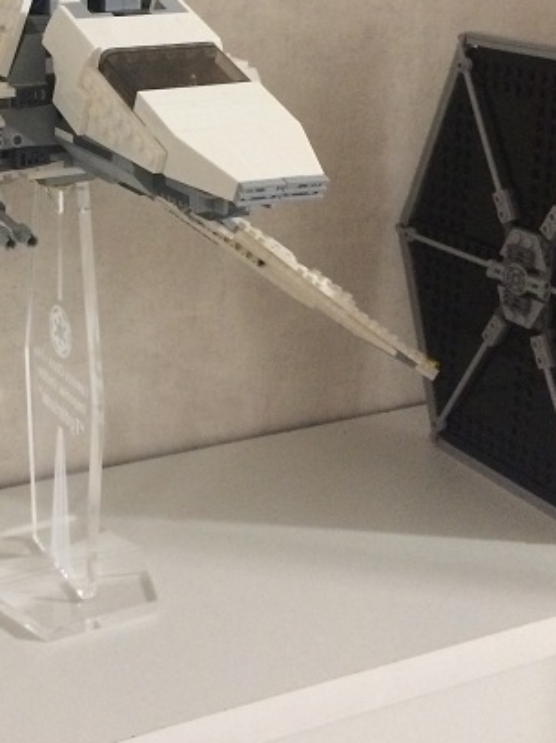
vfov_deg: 32.9
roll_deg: +0.3
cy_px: 157
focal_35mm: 57
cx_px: 44
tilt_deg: -13.2
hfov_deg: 24.8
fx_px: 1221
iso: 250
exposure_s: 1/17
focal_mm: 4.15
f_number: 2.2
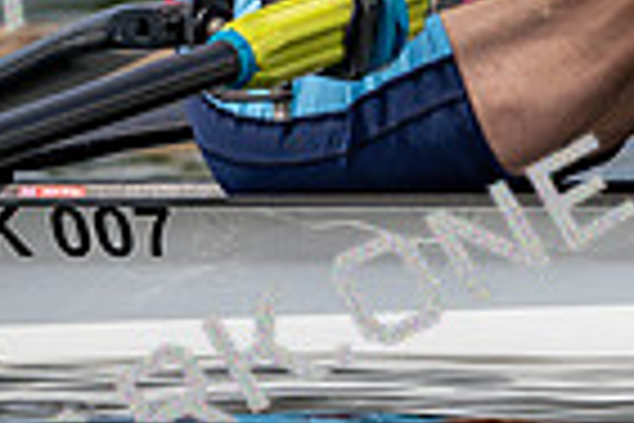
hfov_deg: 1.5
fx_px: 24020
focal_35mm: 1364
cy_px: -349
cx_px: 463
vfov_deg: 1.0
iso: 250
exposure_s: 1/1600
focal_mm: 332
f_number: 6.3
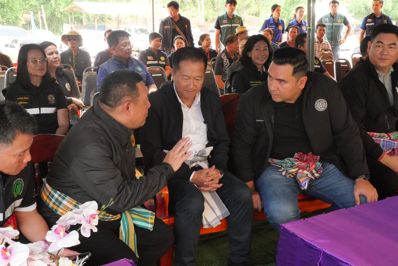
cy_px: 133
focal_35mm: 45
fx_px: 498
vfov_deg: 29.9
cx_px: 199
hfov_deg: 43.6
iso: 3200
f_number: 8
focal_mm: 22
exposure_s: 1/320
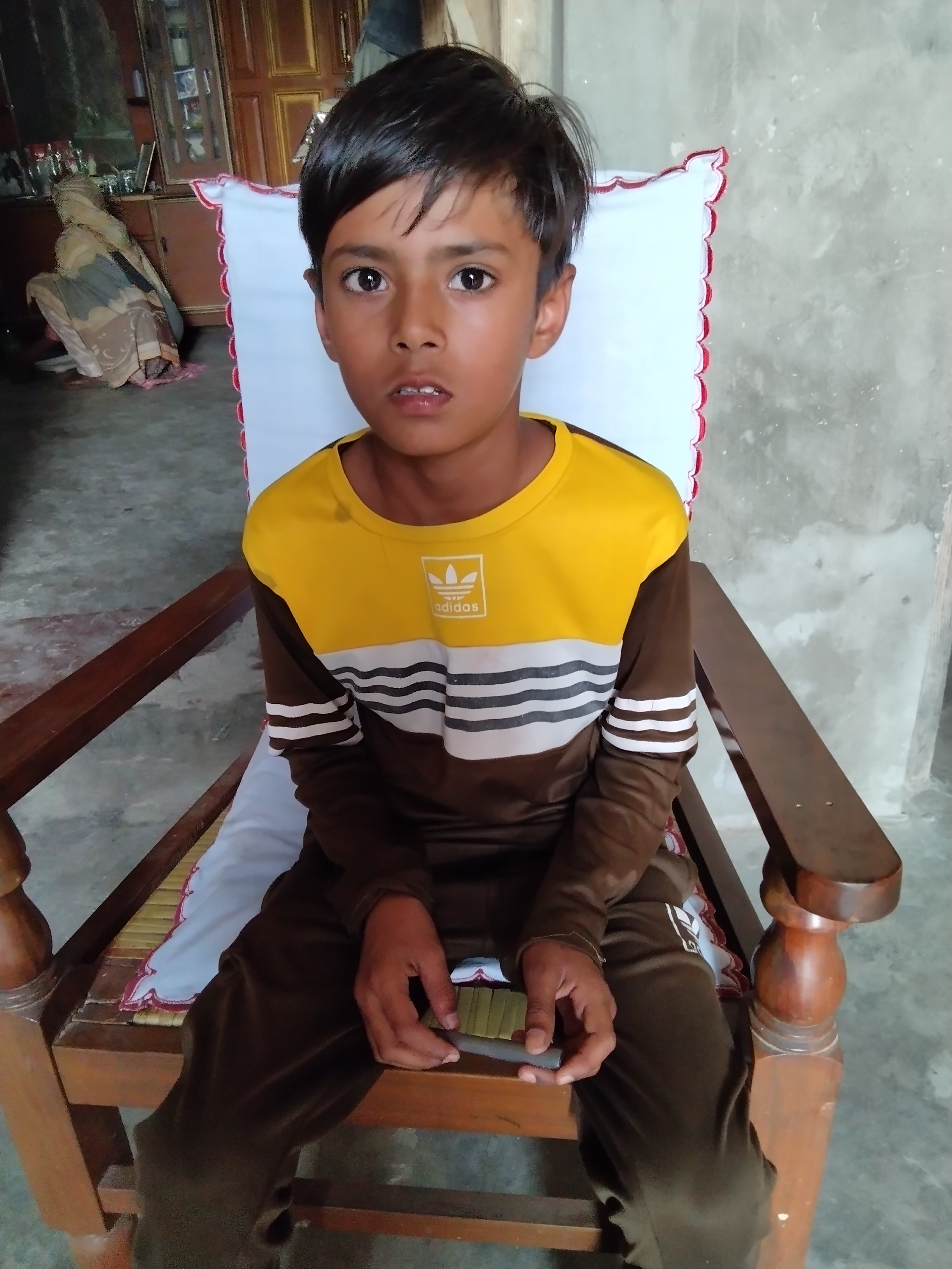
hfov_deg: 53.1
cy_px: 634
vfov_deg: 67.3
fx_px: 953
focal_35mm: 26
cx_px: 476
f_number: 2
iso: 235
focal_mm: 2.78
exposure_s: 1/33
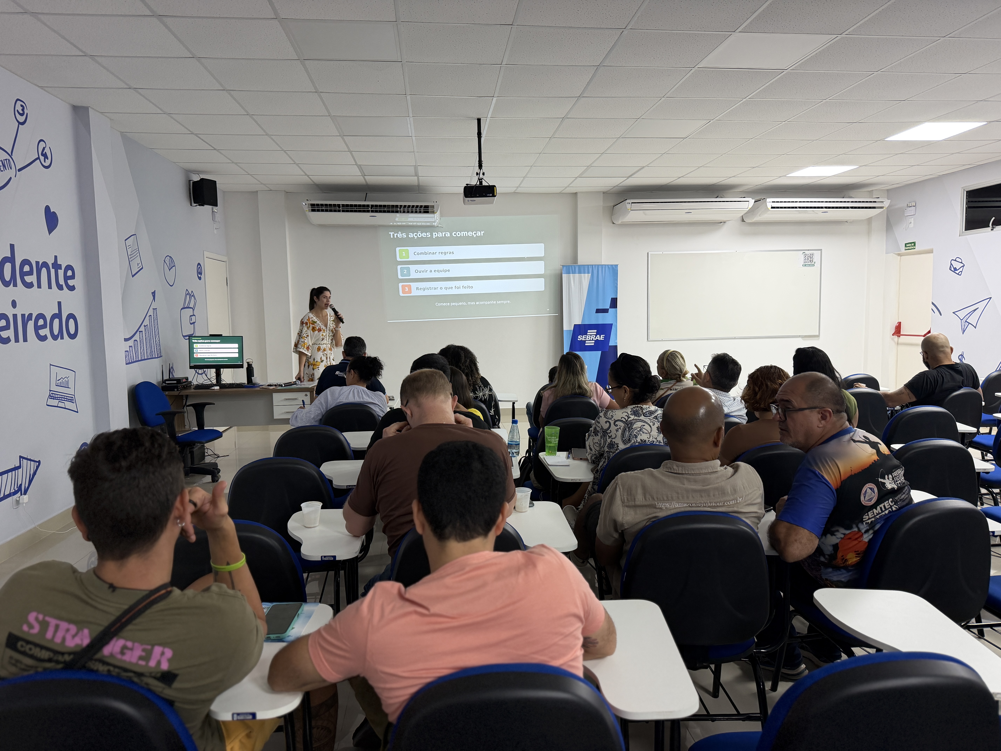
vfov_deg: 56.8
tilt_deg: -5.6
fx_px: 694
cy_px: 376
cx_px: 500
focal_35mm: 24
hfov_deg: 71.6
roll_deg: +1.1
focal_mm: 6.76
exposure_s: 1/60
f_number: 1.78
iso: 200
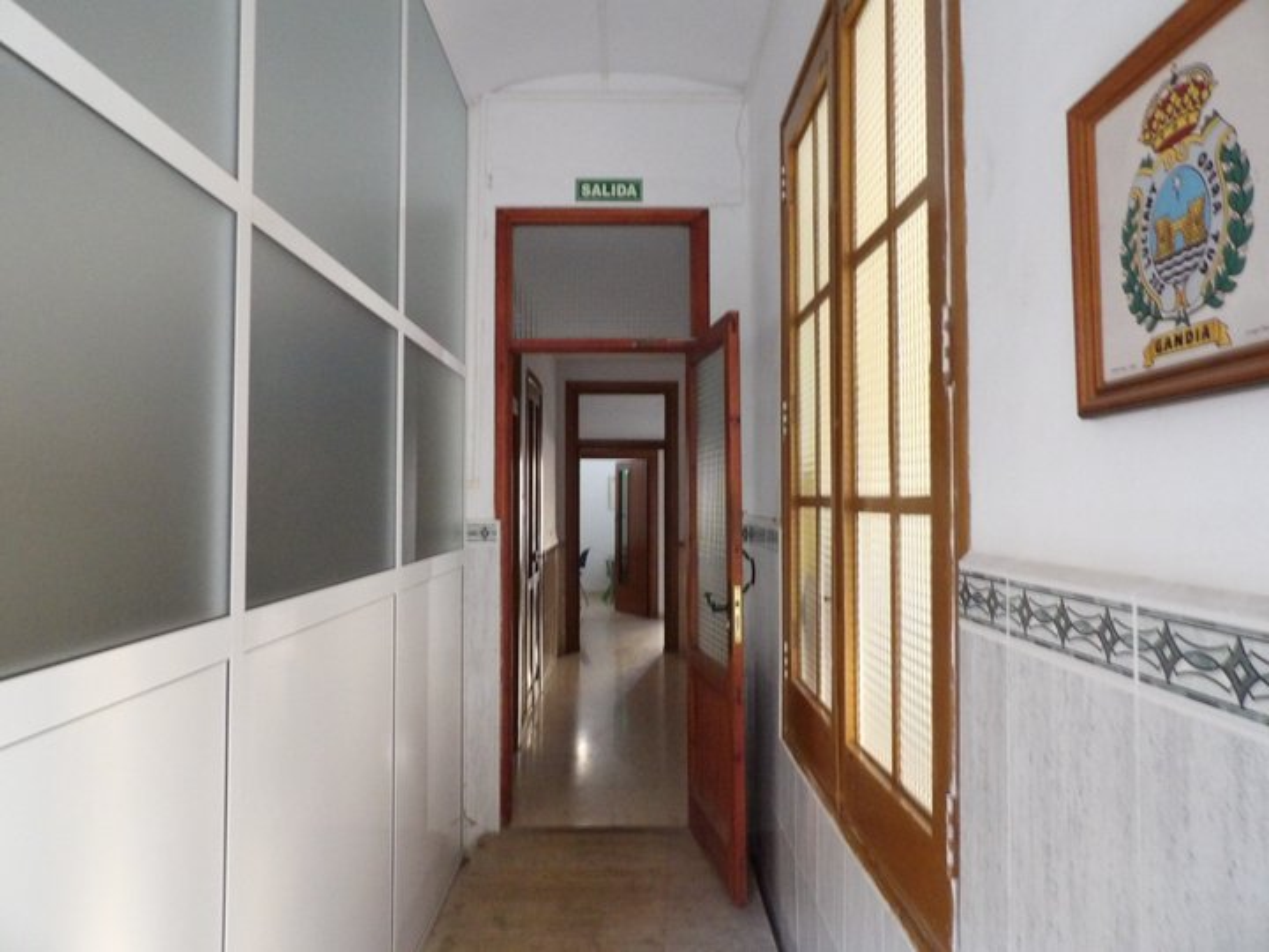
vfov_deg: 56.8
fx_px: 880
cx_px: 634
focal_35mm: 24
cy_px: 476
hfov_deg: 71.6
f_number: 3.2
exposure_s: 1/4
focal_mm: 4.3
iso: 800
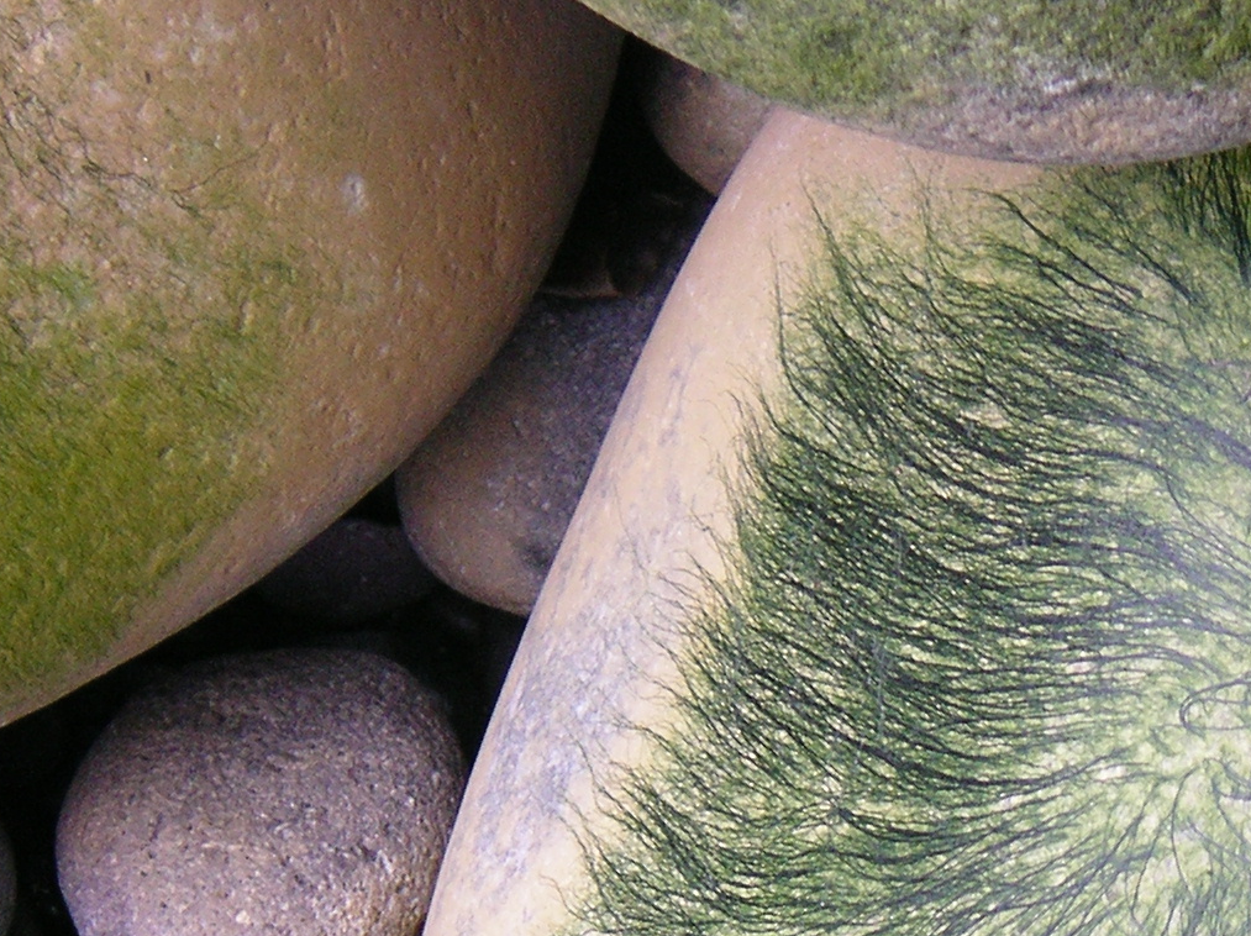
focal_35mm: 235
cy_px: 988
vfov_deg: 6.3
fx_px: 8486
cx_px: 1157
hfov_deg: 8.4
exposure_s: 1/160
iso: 100
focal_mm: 16
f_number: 3.9
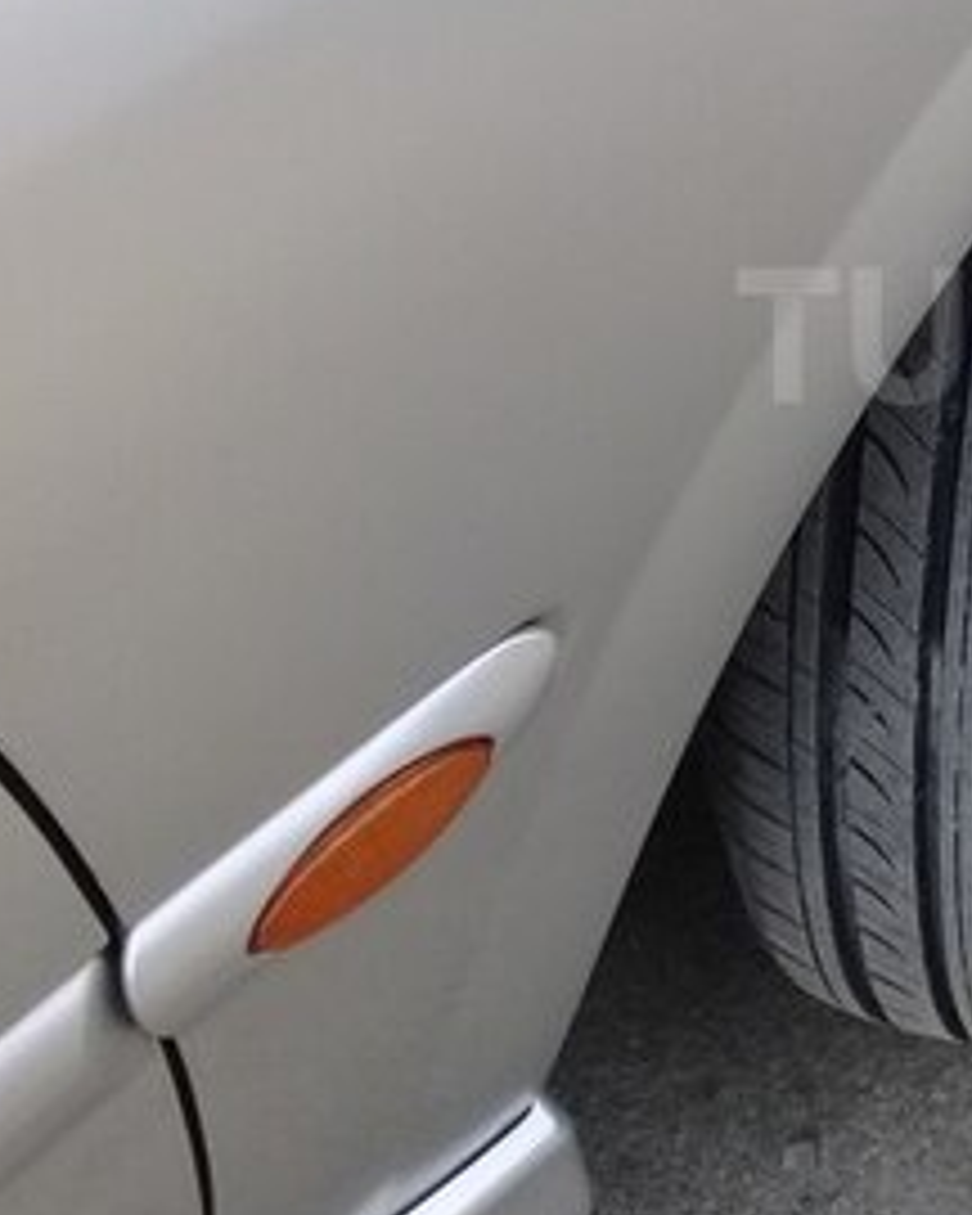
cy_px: 335
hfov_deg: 19.4
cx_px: 1197
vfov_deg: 25.5
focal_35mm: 74
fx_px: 2661
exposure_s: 1/228
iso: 50
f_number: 2.2
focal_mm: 3.3
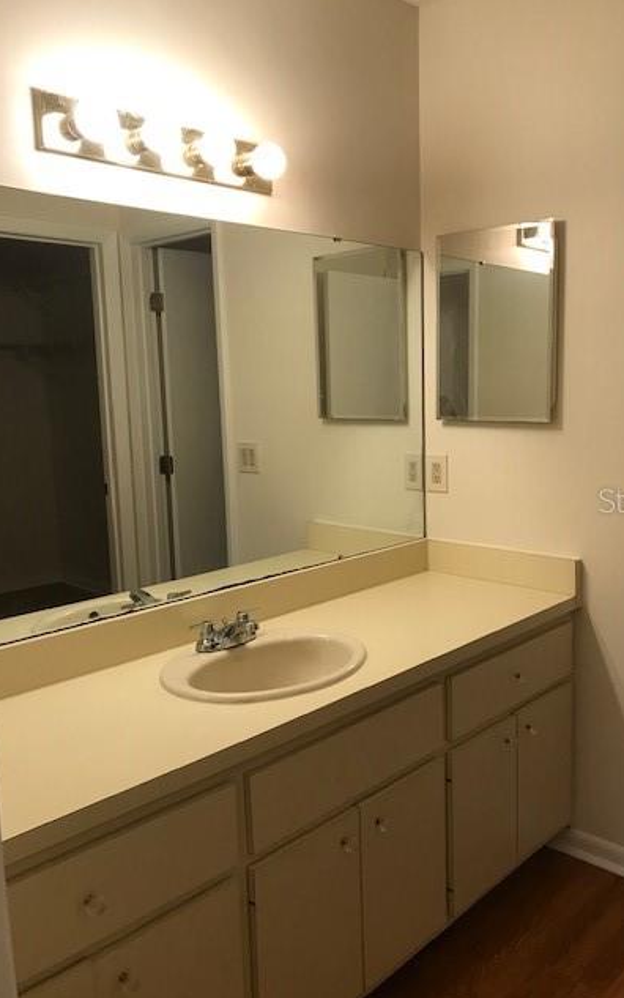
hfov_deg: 41.7
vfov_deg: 62.9
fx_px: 816
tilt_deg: -5.7
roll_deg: +1.1
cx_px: 369
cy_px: 500
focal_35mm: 30
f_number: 1.8
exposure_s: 1/30
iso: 32
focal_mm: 3.99
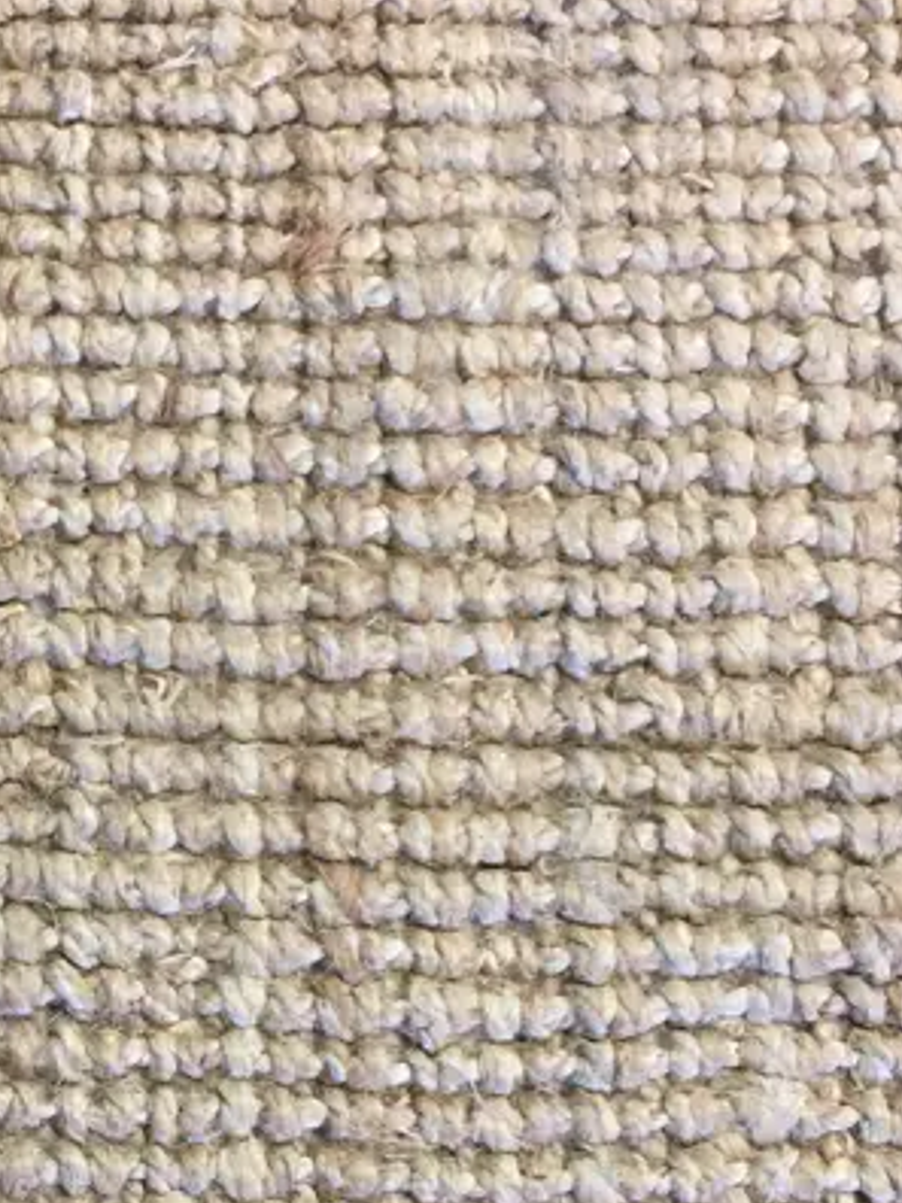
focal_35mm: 75
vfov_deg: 25.4
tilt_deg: -78.3
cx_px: -88
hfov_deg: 18.9
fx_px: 2606
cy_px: 1009
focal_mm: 4.15
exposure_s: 1/17
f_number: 2.2
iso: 50
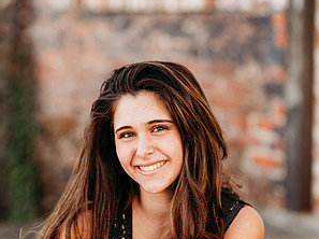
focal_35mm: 124
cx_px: 160
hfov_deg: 15.9
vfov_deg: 11.9
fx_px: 1141
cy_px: 175
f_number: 2.2
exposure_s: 1/500
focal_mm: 85
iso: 100
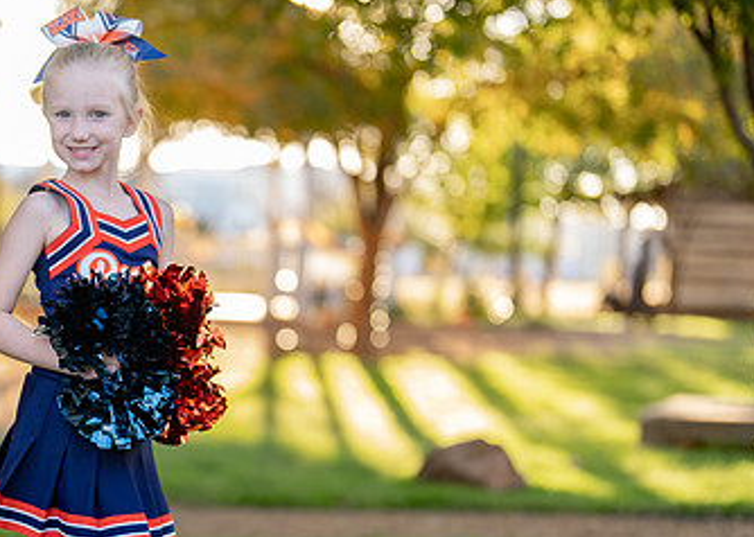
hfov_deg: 21.6
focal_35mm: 91
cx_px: 149
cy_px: 377
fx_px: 1947
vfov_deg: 15.7
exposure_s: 1/400
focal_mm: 50
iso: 100
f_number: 1.2
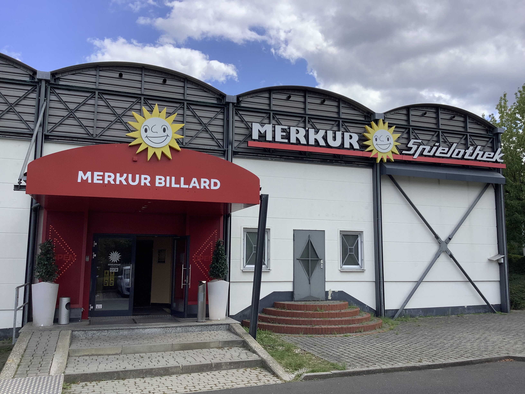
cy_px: 197
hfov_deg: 58.4
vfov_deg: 45.4
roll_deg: +1.0
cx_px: 262
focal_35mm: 31
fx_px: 470
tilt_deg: +8.6
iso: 25
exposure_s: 1/867
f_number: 2.4
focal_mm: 3.3
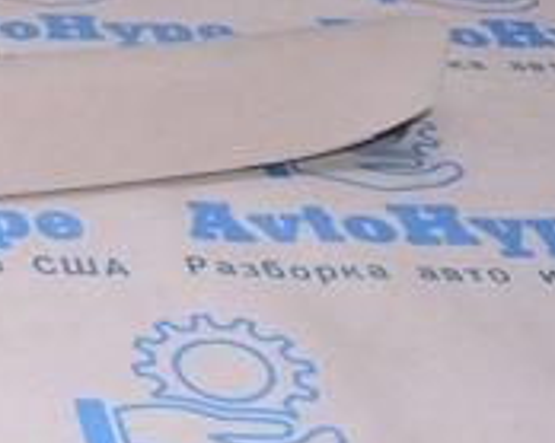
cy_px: -21
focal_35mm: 93
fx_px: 1527
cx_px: -329
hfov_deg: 17.9
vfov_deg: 16.1
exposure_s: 1/200
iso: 1600
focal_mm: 18
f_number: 8
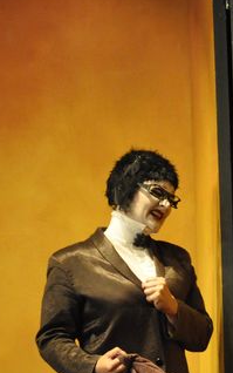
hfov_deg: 4.2
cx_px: 450
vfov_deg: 6.8
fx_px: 3116
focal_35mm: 307
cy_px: 296
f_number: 8
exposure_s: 1/250
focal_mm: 80
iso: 3200
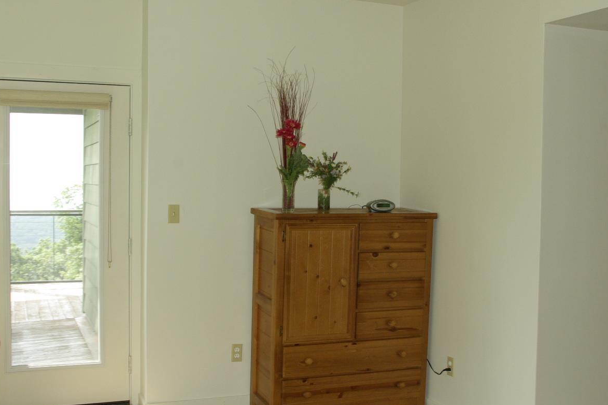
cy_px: 206
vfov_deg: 31.9
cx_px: 283
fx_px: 709
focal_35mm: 42
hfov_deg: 46.4
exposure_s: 1/125
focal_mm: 18
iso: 400
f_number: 8
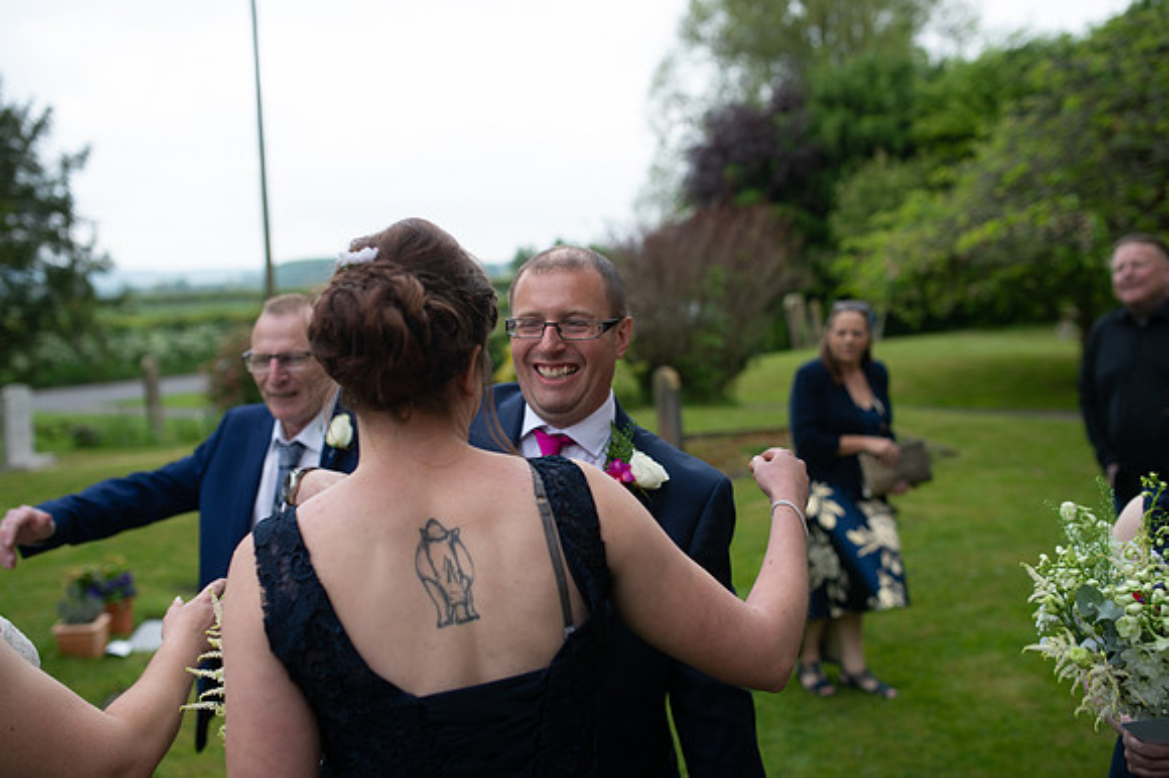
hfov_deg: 54.5
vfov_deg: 37.8
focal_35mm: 35
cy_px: 389
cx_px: 584
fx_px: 1136
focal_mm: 35
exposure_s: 1/640
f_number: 2.8
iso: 100
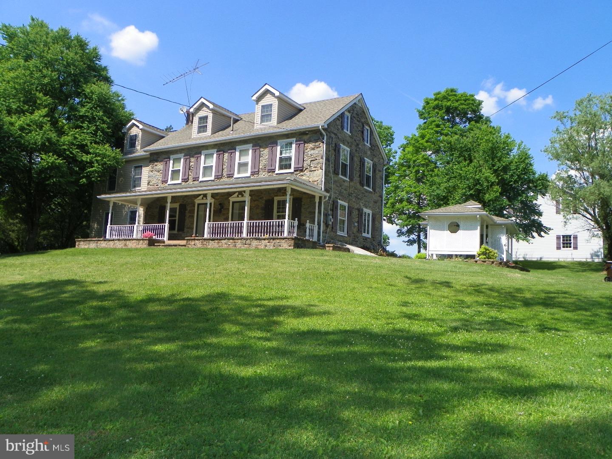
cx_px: 306
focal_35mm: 30
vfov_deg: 46.8
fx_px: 530
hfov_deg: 60.0
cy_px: 230
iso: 64
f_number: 4
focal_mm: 5.3
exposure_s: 1/500
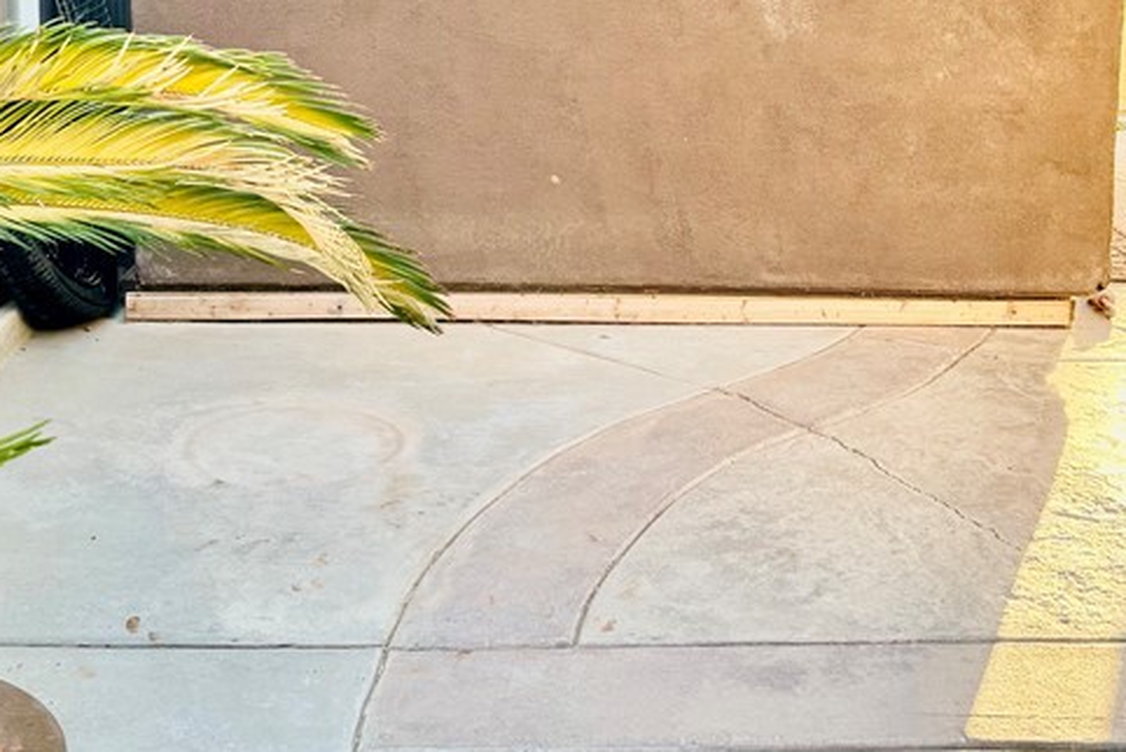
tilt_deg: -7.3
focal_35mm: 53
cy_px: 63
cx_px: 474
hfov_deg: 37.4
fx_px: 1659
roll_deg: +0.1
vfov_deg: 24.7
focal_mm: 6.76
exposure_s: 1/252
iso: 100
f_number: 1.78
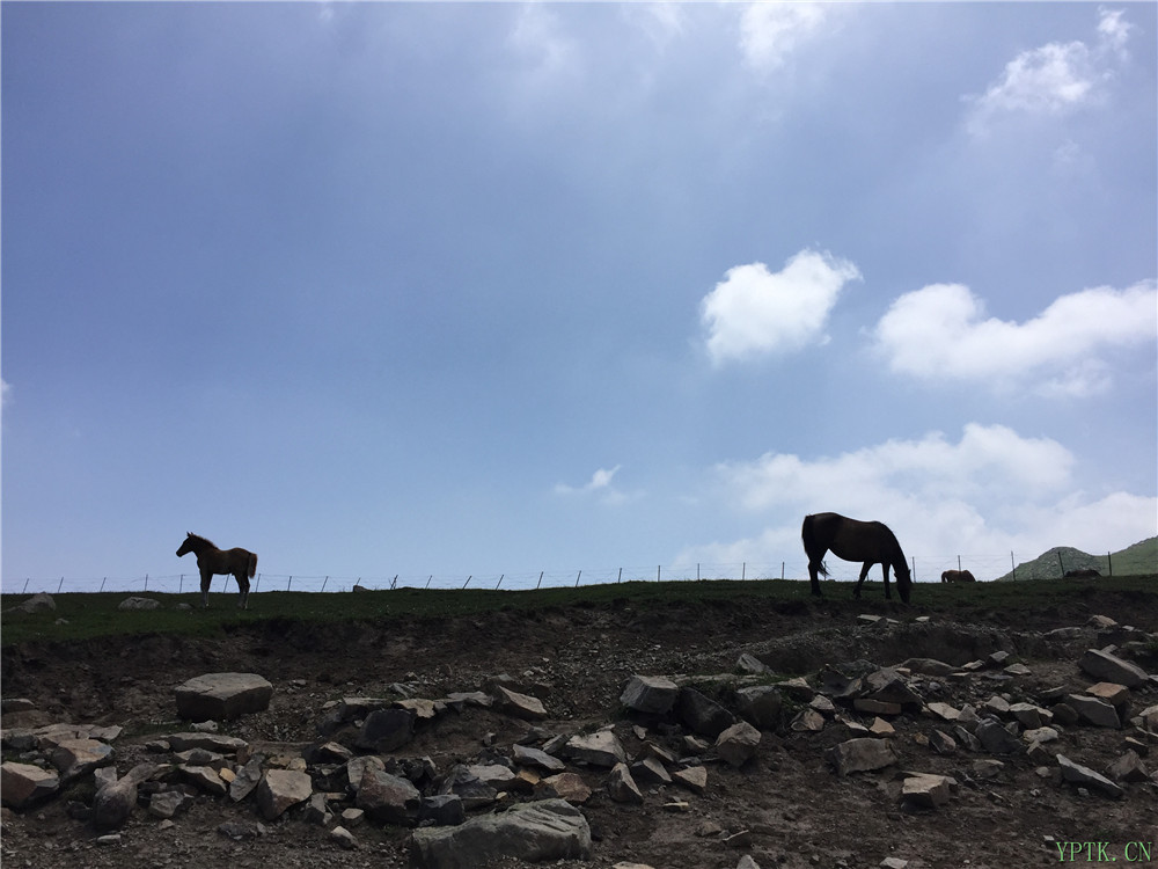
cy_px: 434
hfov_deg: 61.7
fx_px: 970
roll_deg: -4.3
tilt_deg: +14.6
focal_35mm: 29
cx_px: 579
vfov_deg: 48.2
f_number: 2.2
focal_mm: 4.15
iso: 32
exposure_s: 1/3968
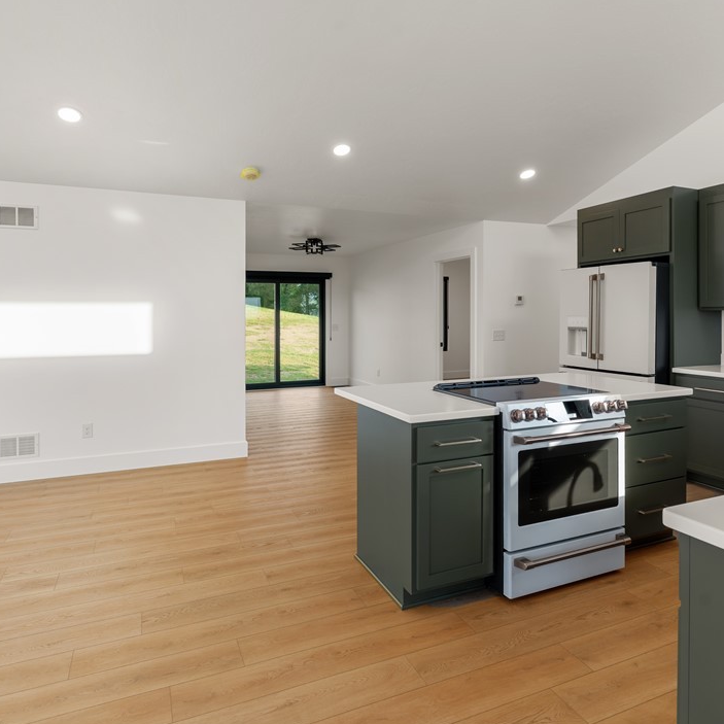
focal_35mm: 21
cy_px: 360
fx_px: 497
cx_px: 350
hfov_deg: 72.1
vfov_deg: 72.1
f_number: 8
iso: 100
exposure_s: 1/8
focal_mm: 16
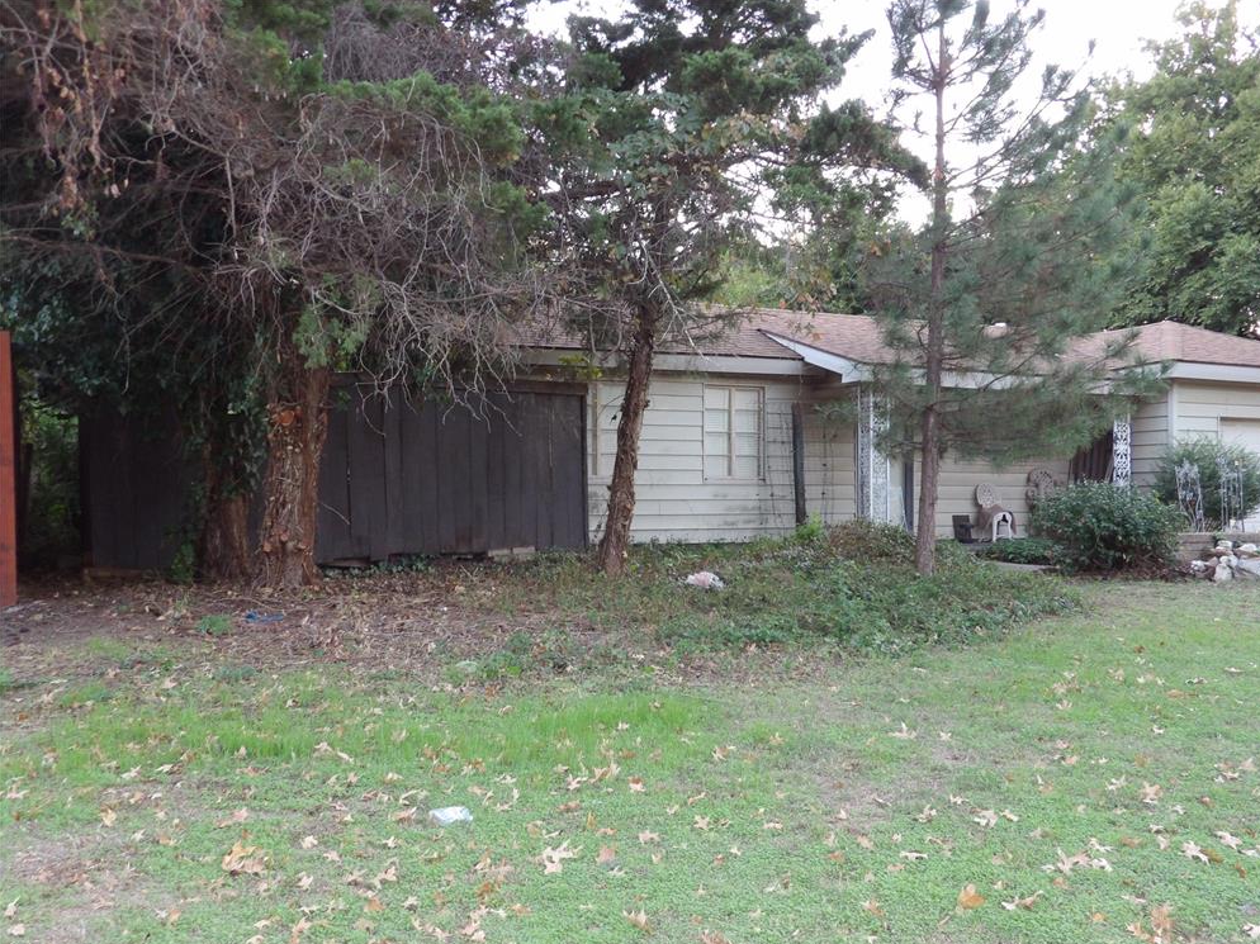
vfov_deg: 41.8
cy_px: 484
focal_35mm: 34
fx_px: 1237
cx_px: 648
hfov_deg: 54.0
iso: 297
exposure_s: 1/22
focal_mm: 5.9
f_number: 3.6
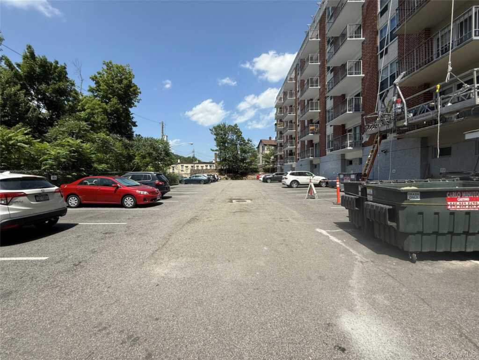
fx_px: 194
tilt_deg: -0.6
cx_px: 240
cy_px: 180
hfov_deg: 102.1
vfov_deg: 85.7
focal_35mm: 14
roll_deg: +0.4
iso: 50
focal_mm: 2.22
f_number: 2.2
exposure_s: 1/1848
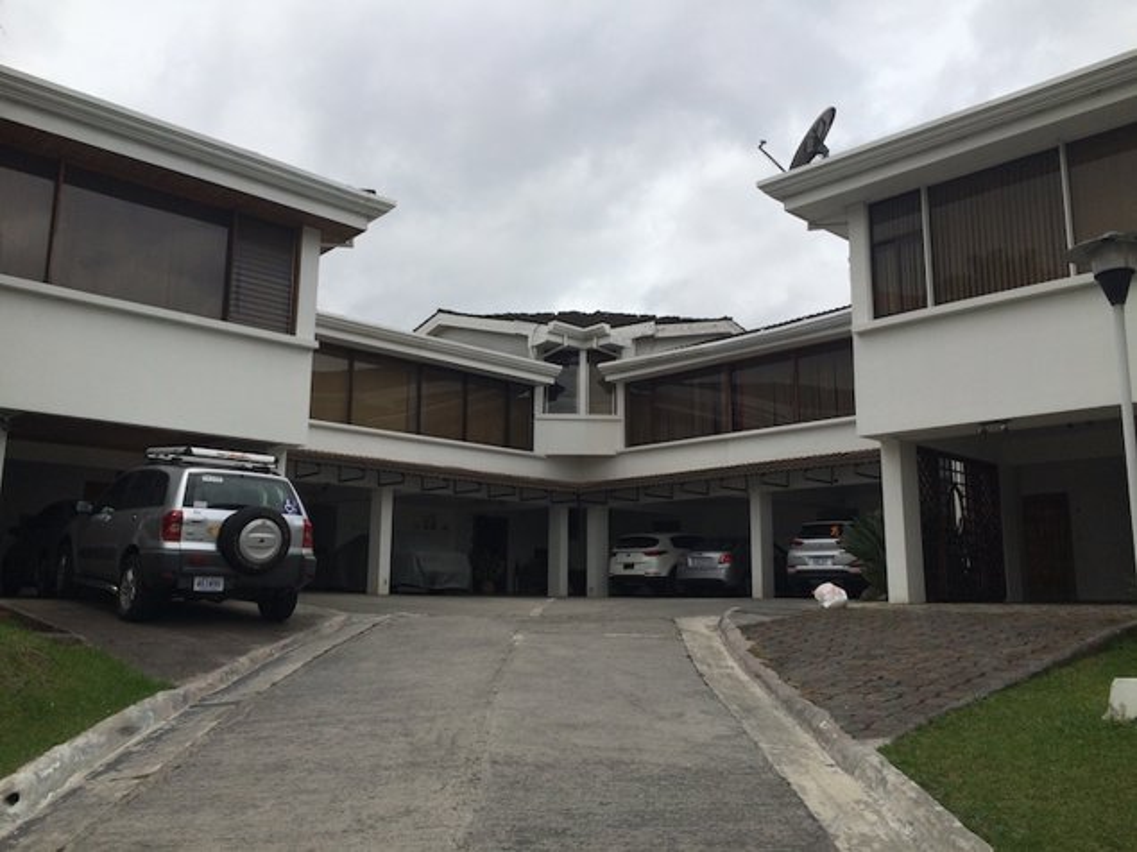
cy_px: 426
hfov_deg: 61.7
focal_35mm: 29
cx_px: 568
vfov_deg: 48.2
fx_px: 952
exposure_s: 1/3165
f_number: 2.2
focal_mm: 4.15
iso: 32
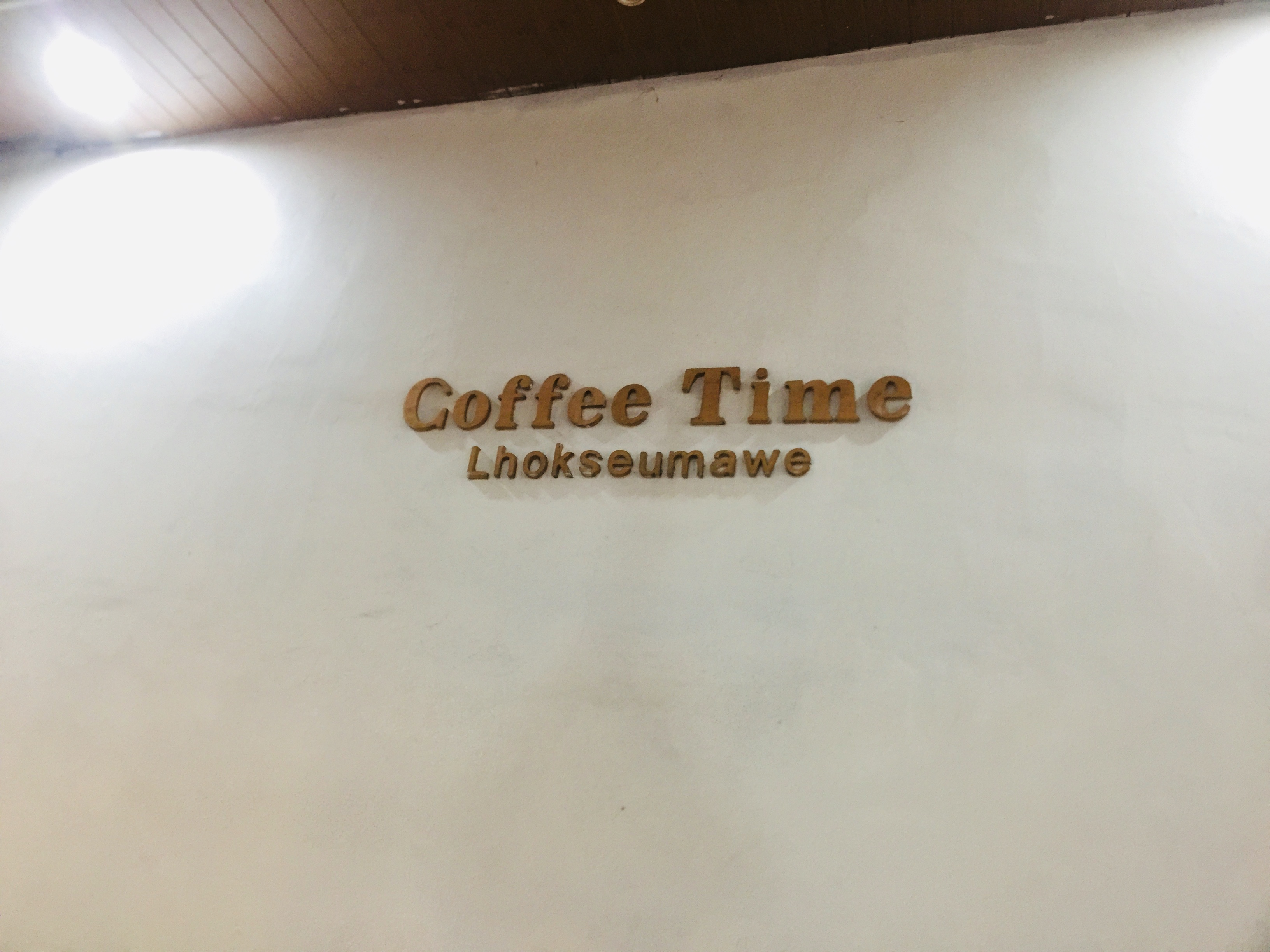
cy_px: 476
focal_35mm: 29
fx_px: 1064
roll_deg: -9.3
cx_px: 635
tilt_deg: +25.3
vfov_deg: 48.2
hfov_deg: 61.7
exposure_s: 1/8
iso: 125
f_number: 2.2
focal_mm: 4.15
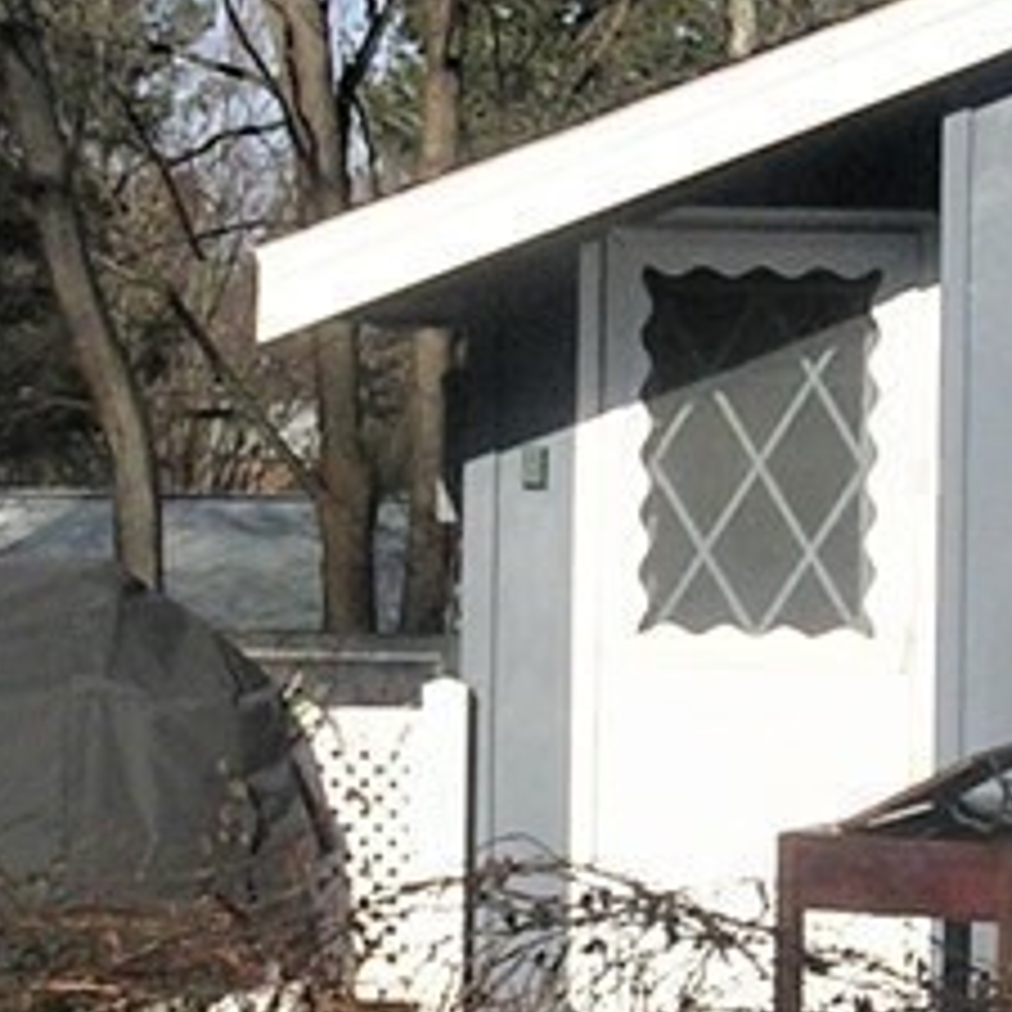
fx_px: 5061
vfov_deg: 11.4
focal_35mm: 153
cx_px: 765
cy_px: 459
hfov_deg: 11.4
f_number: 5.6
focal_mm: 5.8
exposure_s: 1/397
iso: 50
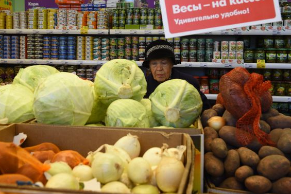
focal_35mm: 42
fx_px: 340
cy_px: 75
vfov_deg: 31.8
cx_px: 140
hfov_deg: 46.4
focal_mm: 34
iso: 1250
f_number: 5.6
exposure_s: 1/320
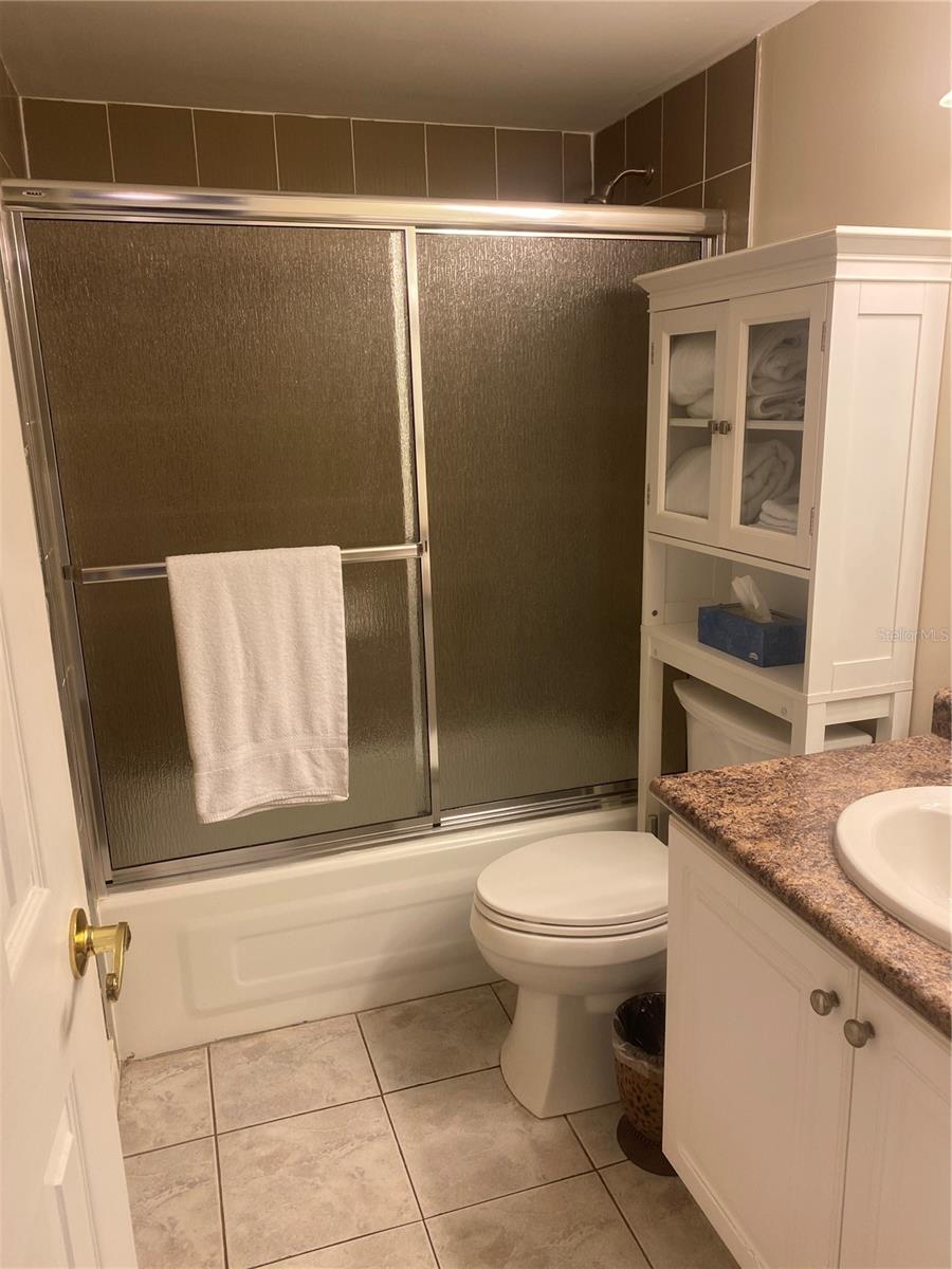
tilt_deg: -11.7
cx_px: 476
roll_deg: +1.7
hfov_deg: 53.1
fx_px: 953
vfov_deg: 67.3
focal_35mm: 26
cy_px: 634
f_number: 1.8
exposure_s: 1/60
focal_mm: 4.25
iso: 64
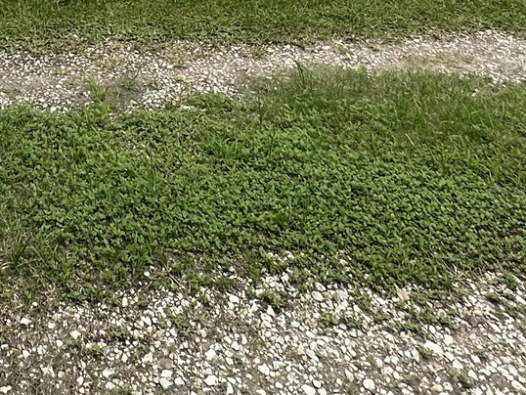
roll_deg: +0.3
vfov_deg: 20.7
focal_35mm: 52
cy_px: -294
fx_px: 791
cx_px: -14
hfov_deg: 33.3
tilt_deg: -2.0
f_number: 2.2
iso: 50
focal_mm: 2.22
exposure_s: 1/917
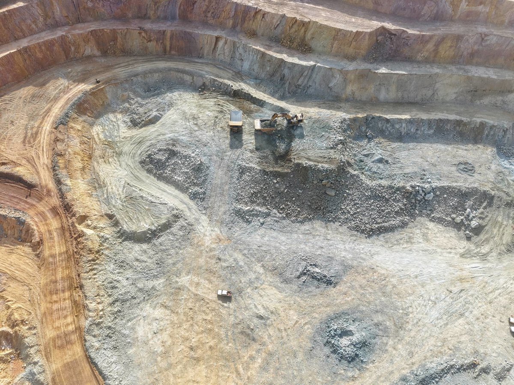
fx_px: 356
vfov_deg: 56.8
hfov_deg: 71.6
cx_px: 257
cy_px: 192
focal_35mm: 24
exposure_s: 1/2000
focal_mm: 8.67
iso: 100
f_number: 1.8
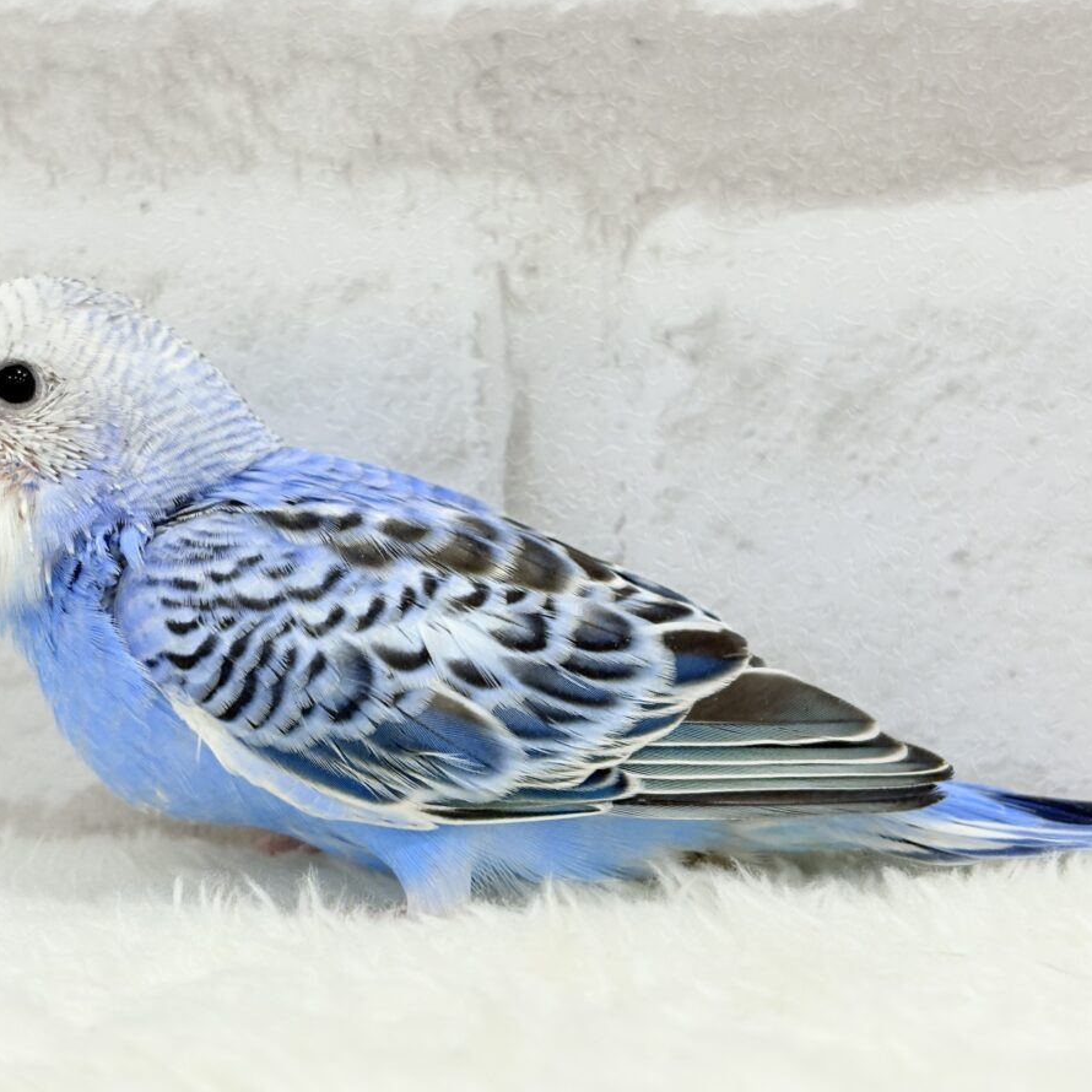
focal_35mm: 62
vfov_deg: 27.7
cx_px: 417
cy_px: 545
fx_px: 2213
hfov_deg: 27.6
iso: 80
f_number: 1.6
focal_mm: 5.96
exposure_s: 1/100
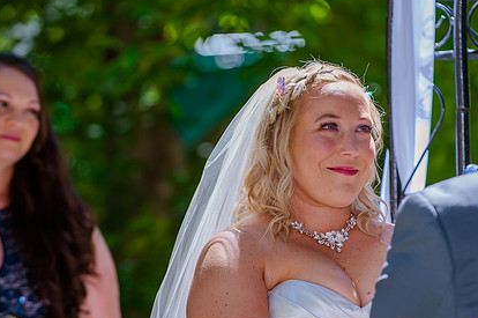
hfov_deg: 8.1
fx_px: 3382
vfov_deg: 5.4
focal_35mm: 255
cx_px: 324
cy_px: 160
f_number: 3.5
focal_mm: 180
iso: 200
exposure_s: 1/500
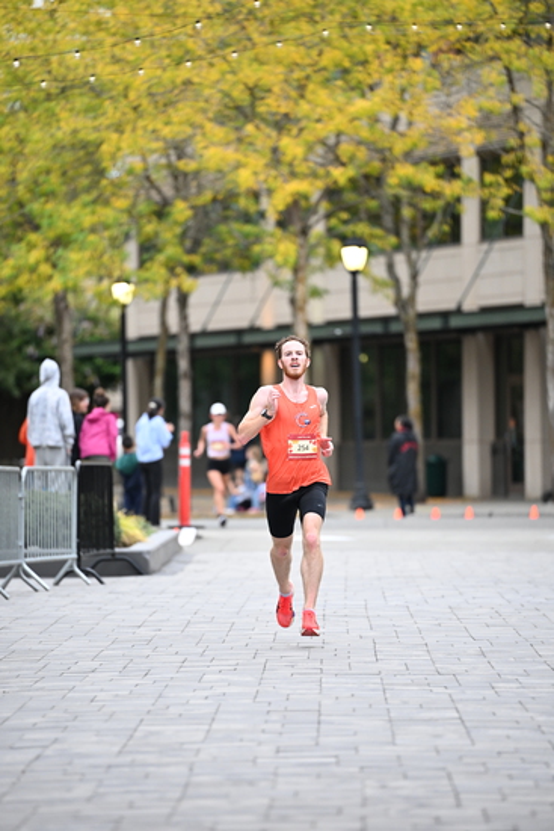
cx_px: 277
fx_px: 4613
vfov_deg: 10.3
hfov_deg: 6.9
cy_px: 416
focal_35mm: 200
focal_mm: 200
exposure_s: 1/800
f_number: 2.8
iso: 1600
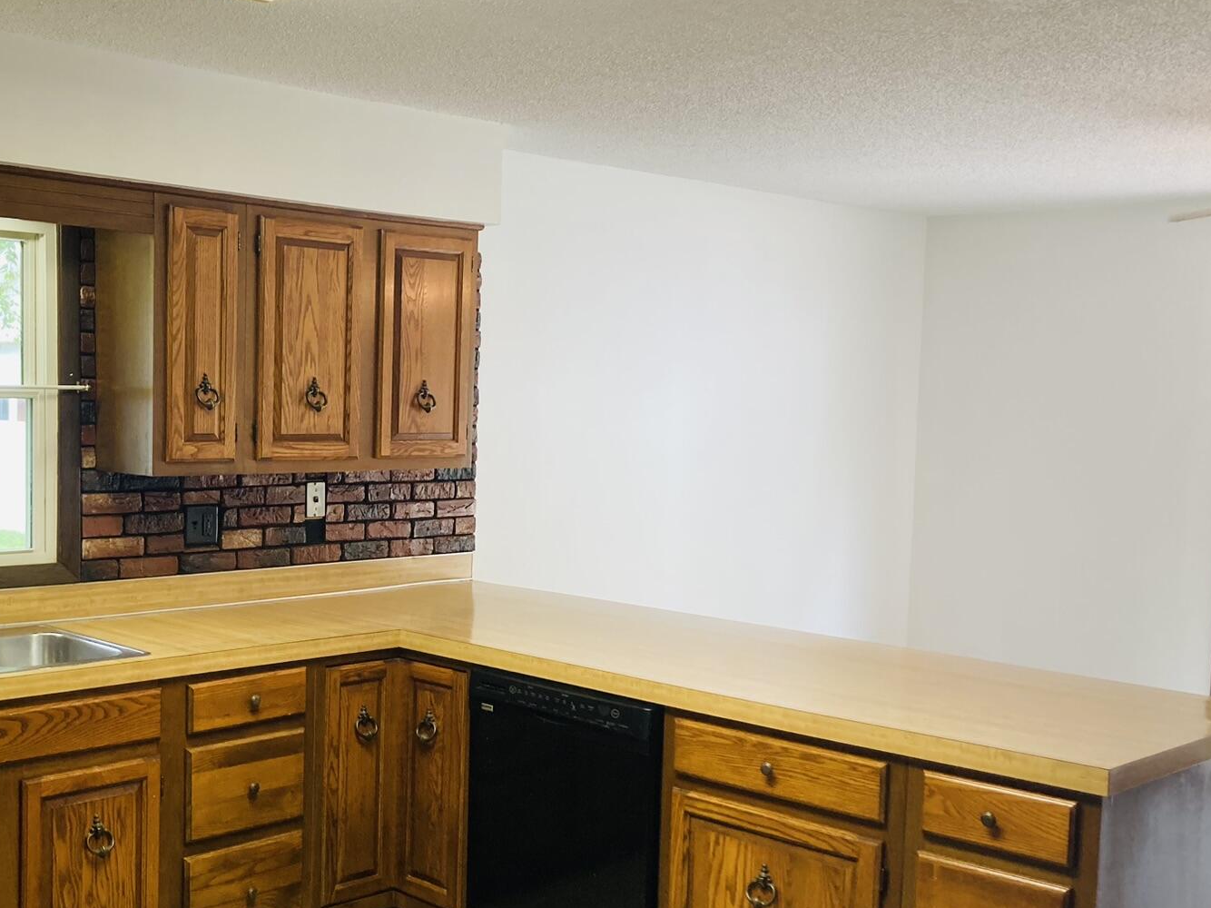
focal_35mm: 43
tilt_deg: -3.6
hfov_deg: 42.8
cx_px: 334
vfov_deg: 33.5
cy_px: 527
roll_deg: -0.6
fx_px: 1504
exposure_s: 1/60
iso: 80
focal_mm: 3.99
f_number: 1.8
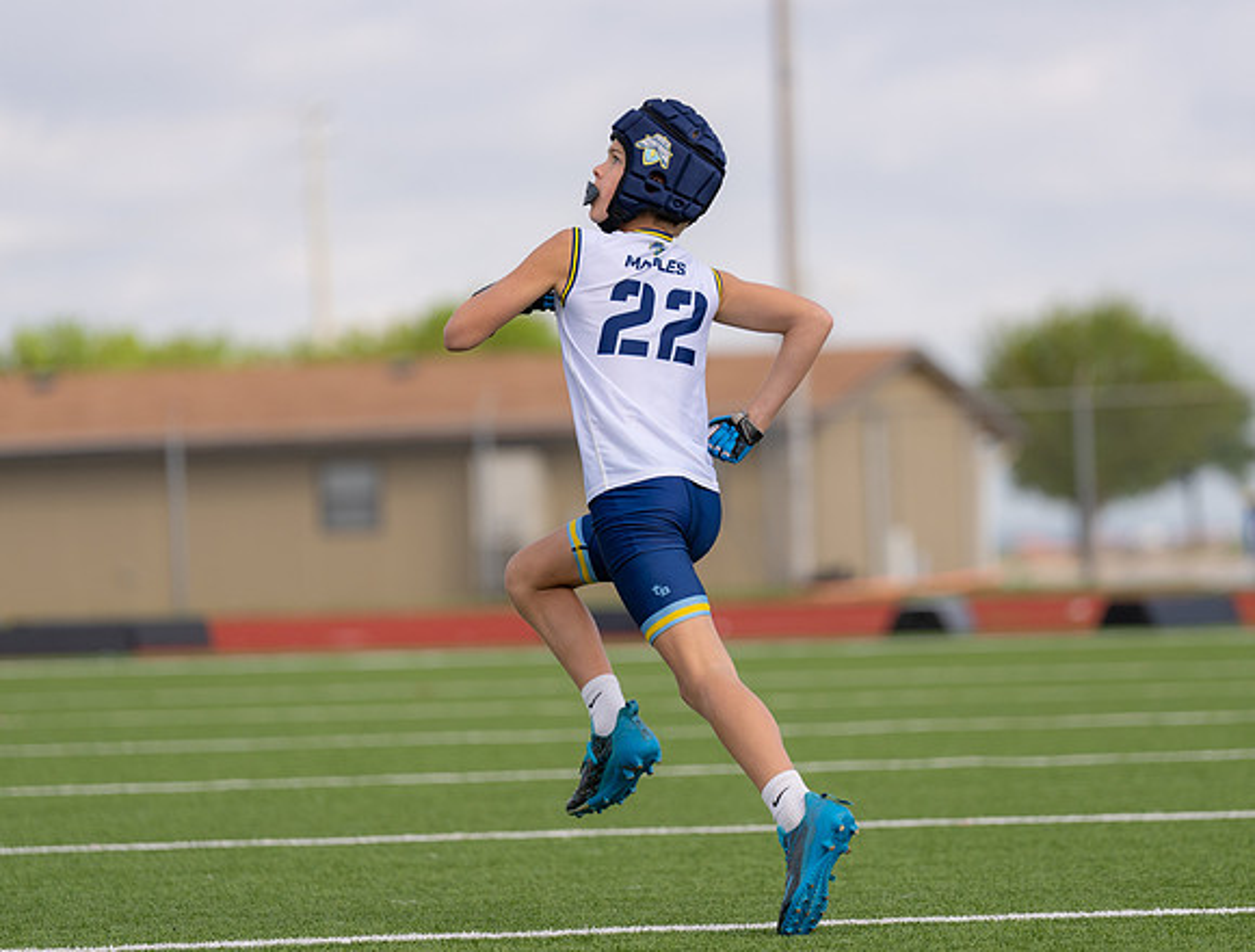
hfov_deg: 9.0
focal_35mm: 220
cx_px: 678
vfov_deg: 6.8
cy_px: 437
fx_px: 8006
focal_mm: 163
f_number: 2.8
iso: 100
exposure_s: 1/2000
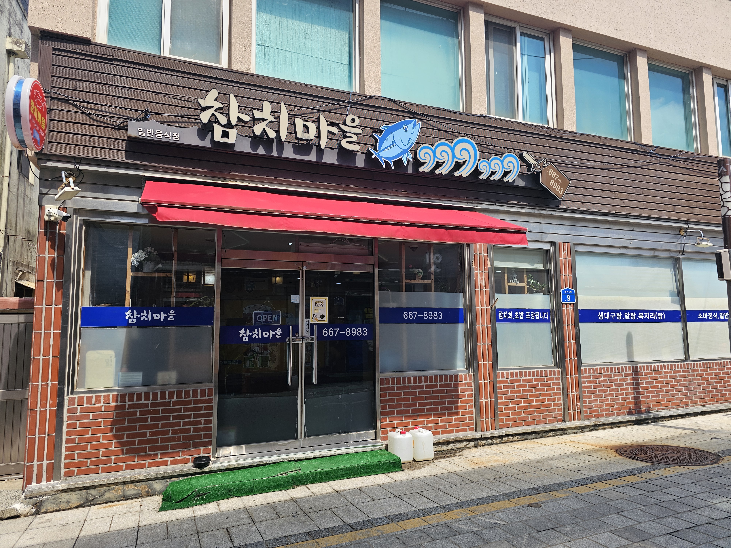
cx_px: 366
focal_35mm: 23
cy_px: 274
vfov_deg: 58.9
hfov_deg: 73.9
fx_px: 486
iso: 12
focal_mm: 6.3
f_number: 1.7
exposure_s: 1/556
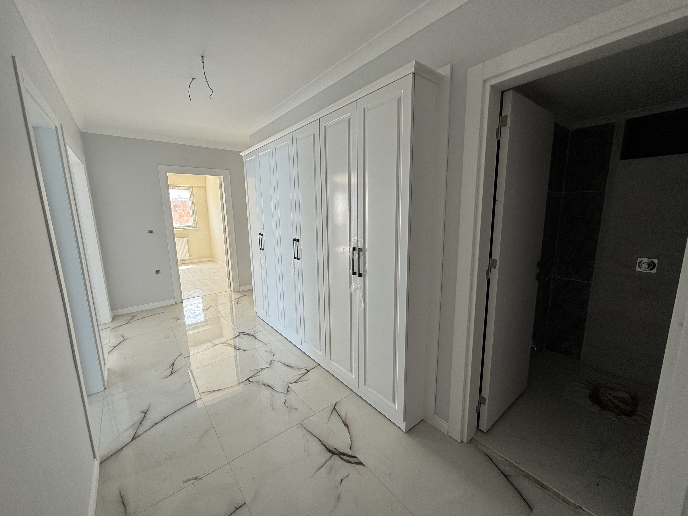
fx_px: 278
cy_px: 258
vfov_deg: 85.7
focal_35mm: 14
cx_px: 344
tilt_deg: -9.9
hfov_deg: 102.1
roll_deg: +1.4
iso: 80
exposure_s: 1/99
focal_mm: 2.22
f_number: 2.2
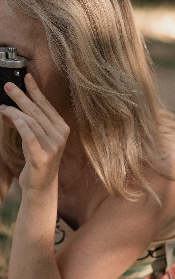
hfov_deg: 17.2
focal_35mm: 74
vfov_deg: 27.8
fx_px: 565
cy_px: 120
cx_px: 1
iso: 500
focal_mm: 35
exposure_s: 1/2500
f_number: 2.8
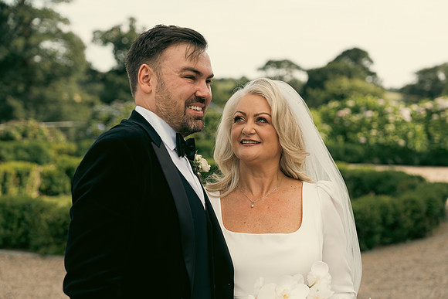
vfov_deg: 19.5
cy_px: 150
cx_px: 224
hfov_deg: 28.8
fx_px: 871
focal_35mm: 70
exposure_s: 1/640
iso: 125
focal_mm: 70
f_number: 3.5
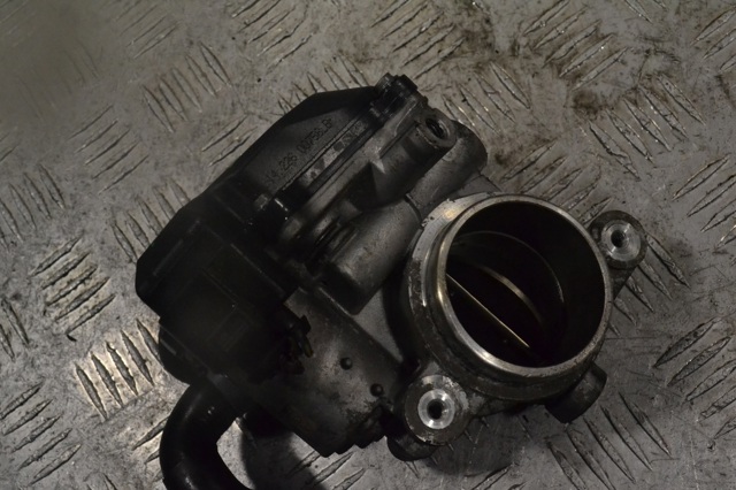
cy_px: 245
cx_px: 368
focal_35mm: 44
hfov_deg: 45.0
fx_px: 889
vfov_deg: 30.8
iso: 3200
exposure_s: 1/500
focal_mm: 29
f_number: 11
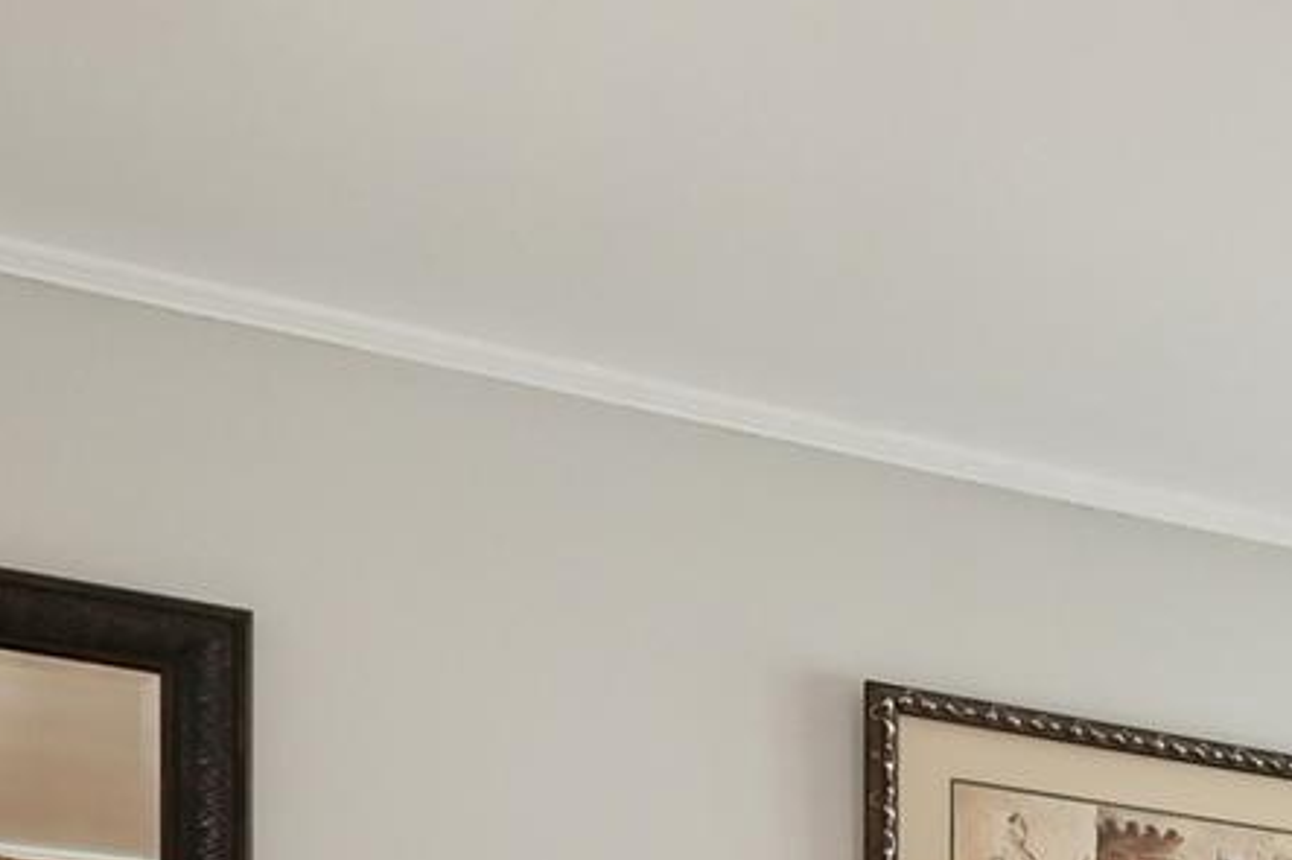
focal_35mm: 74
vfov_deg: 15.6
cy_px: 1567
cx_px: 2050
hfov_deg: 21.7
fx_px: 2655
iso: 400
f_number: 8
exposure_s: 1/100
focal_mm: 16
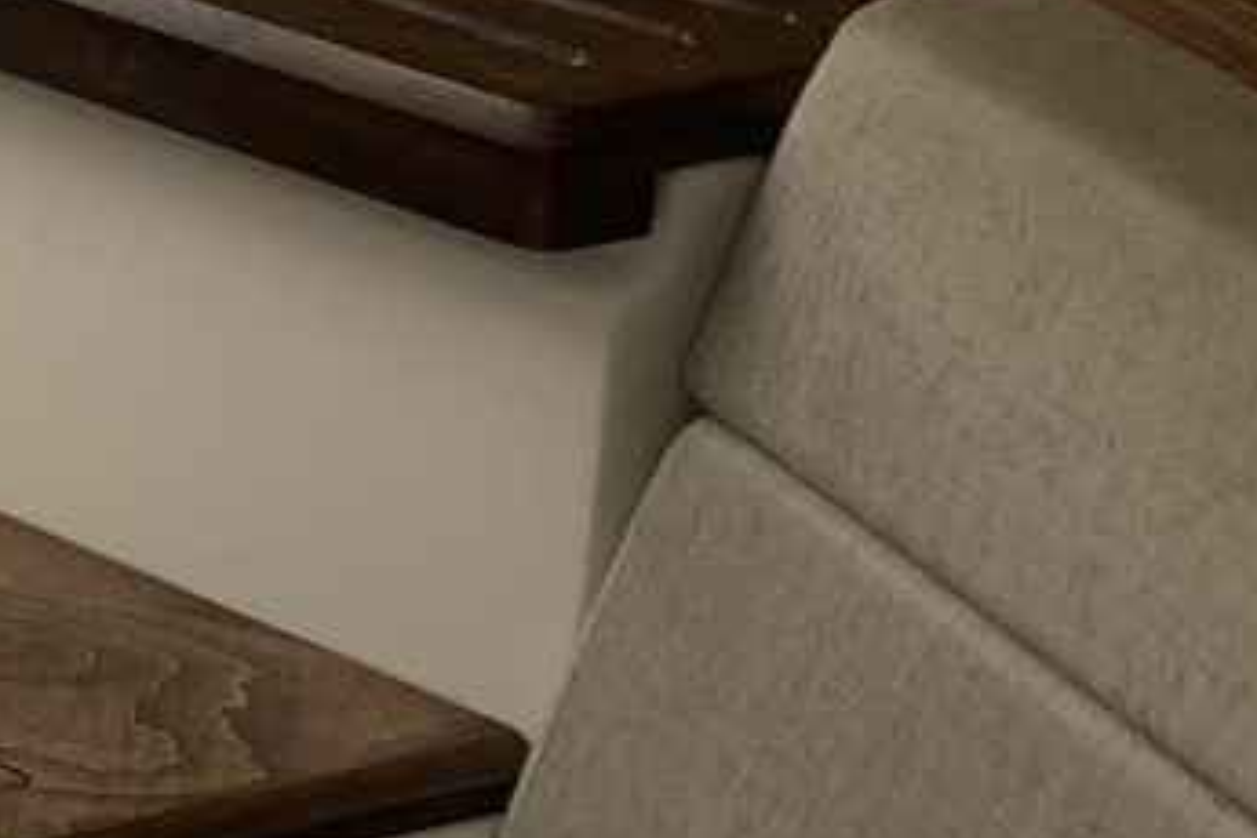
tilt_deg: -17.4
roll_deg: +0.3
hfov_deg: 15.5
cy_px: -703
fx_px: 3945
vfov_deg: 11.2
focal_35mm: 113
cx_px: -1031
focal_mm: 4.25
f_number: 1.8
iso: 25
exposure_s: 1/385
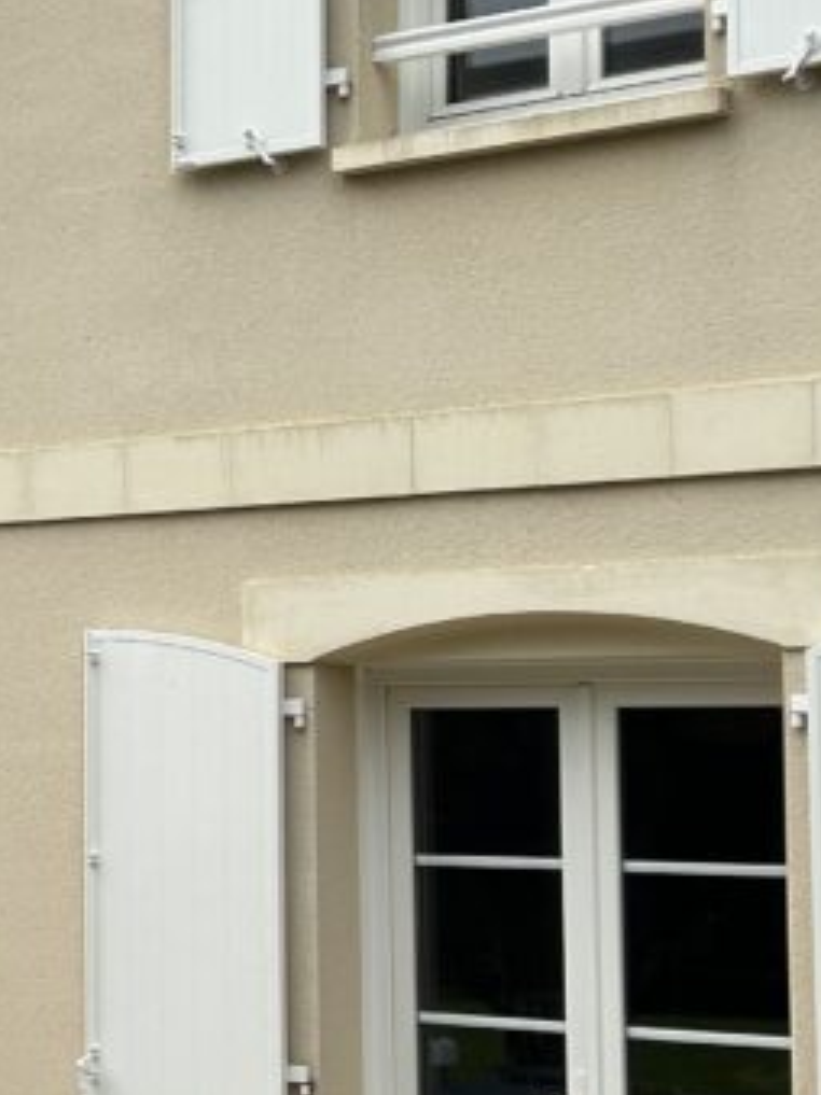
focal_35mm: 86
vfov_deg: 22.8
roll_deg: -0.2
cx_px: -107
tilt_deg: +3.7
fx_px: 2721
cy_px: 565
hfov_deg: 16.6
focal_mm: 5.7
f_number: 1.5
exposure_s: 1/3077
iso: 50
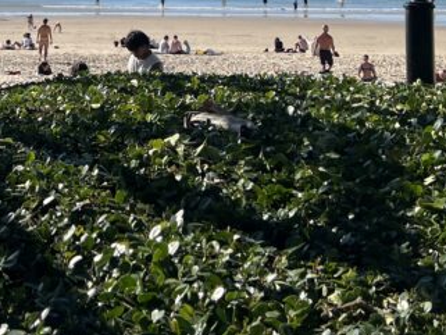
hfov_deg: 22.8
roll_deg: -0.1
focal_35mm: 83
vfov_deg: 16.4
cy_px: -146
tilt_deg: +3.3
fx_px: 1070
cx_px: 21
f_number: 1.5
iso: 50
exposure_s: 1/6579
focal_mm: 5.7
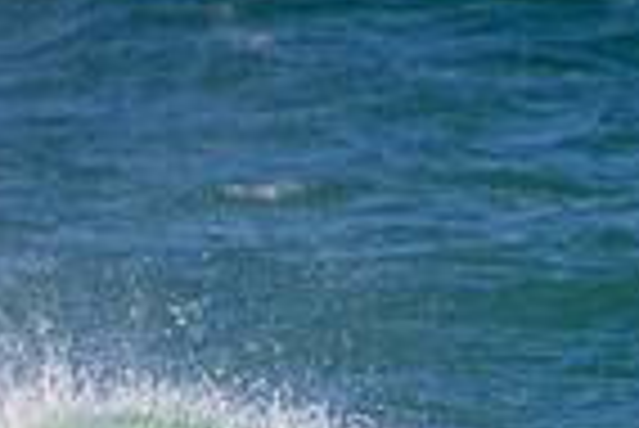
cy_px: 732
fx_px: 58065
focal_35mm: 3268
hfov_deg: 0.6
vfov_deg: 0.4
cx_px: 860
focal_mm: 800
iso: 1600
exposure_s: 1/2000
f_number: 11
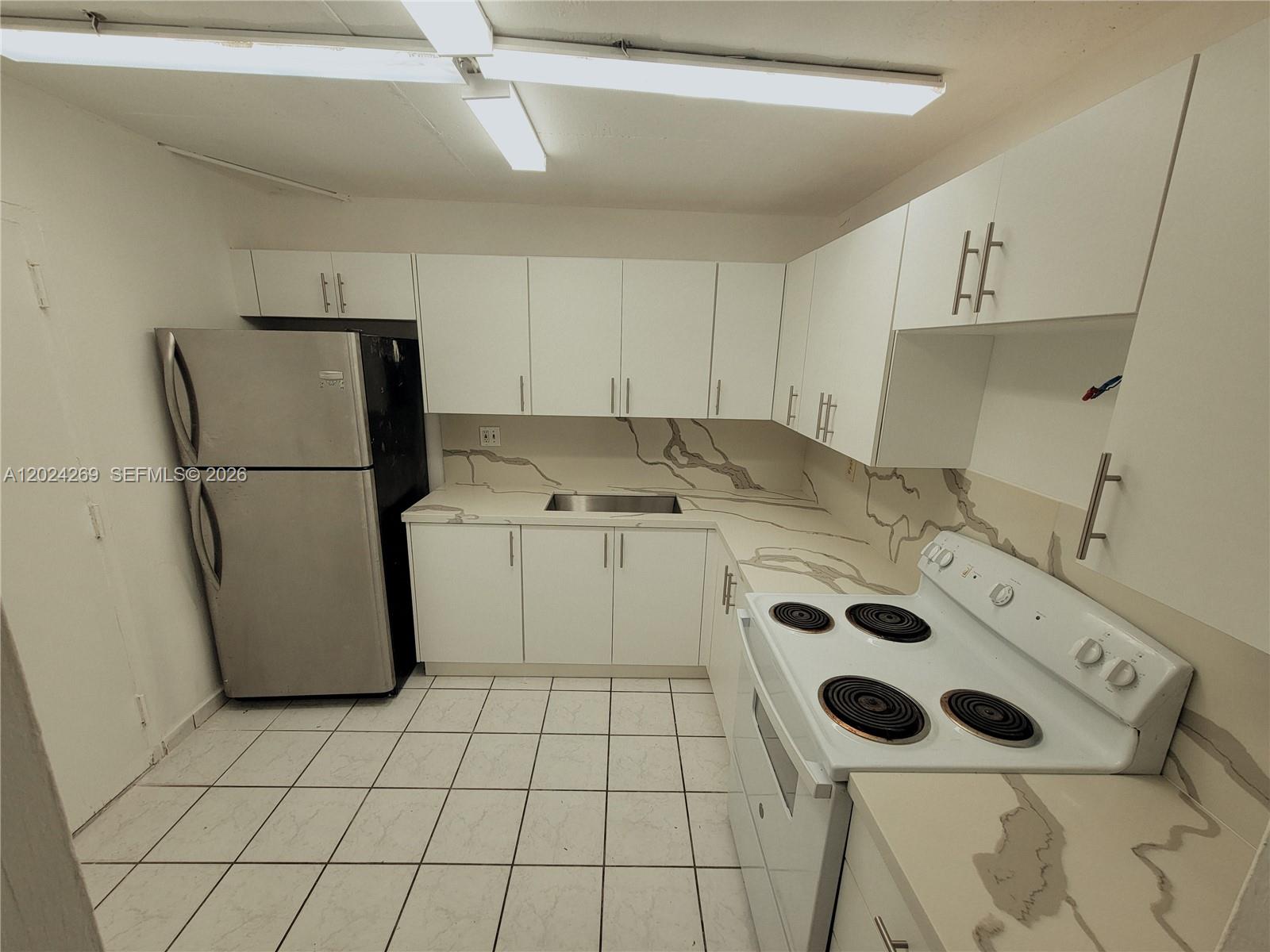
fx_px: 477
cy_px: 476
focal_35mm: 13
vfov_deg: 89.9
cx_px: 635
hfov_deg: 106.2
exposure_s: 1/120
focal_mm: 2.2
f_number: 2.2
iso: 64
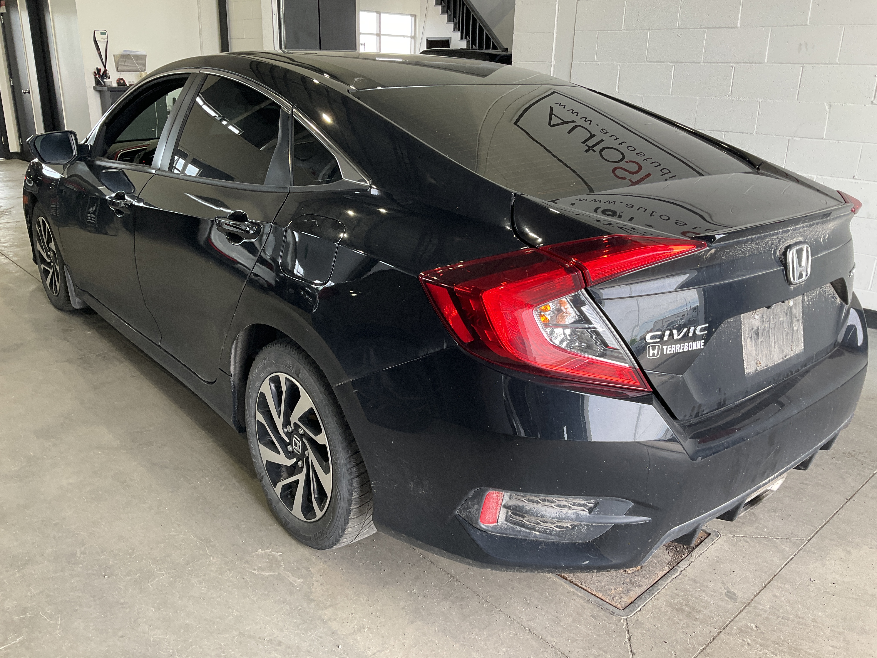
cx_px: 438
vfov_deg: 48.2
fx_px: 735
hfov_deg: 61.7
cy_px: 329
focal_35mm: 29
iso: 50
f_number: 1.8
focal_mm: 3
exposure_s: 1/122
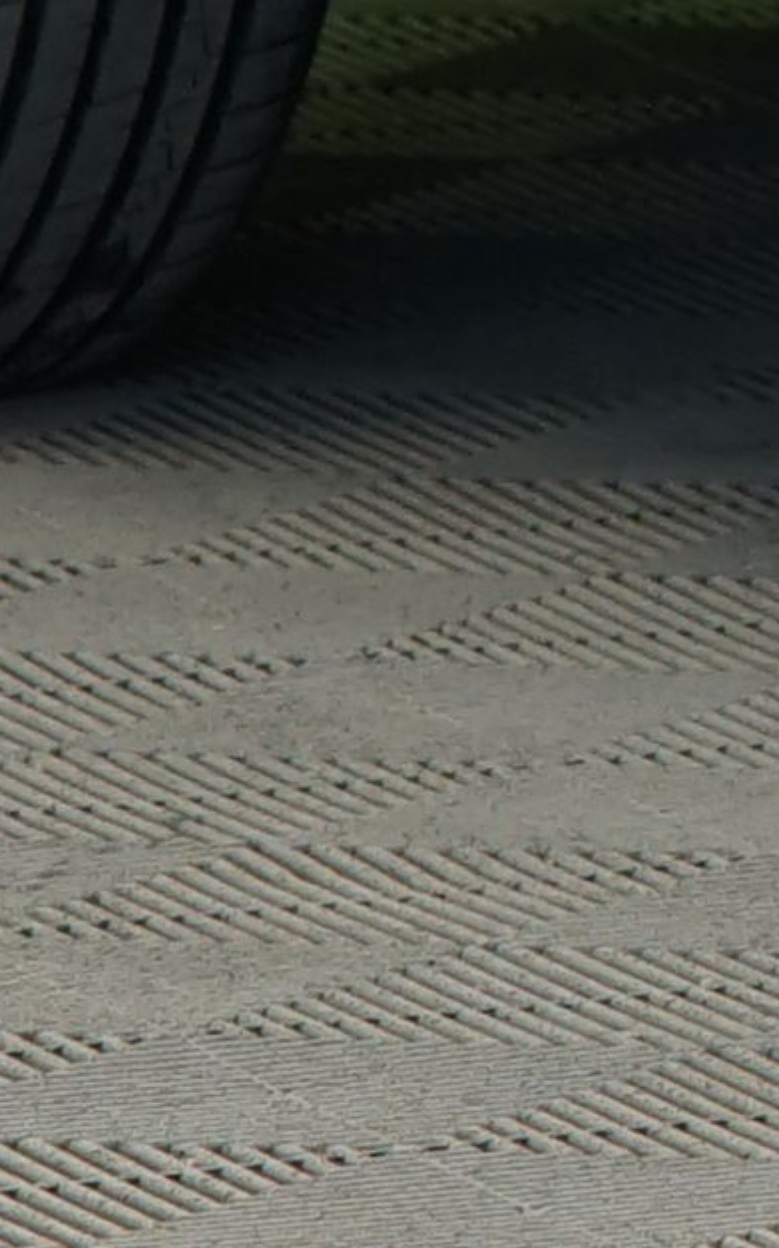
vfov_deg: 2.9
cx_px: 4166
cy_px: -1661
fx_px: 24231
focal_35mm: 713
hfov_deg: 1.8
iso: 500
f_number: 6.3
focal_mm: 73
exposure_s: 1/15
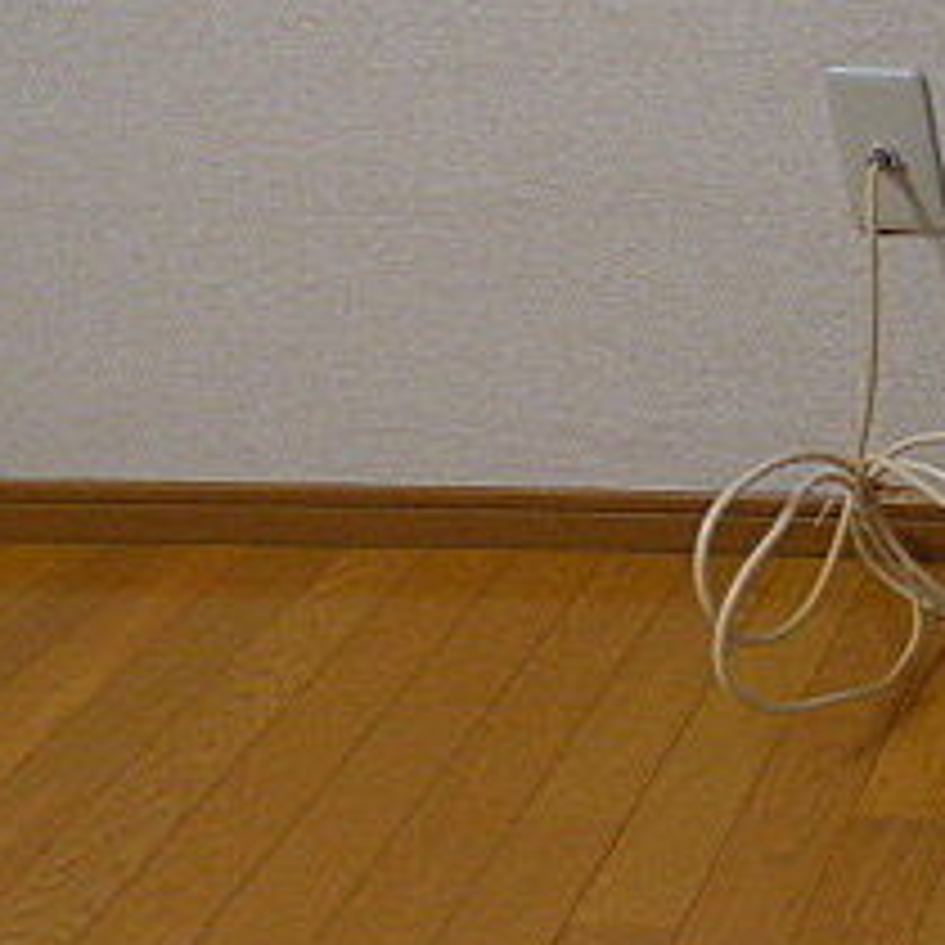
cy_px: 531
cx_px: 1422
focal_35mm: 54
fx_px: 1668
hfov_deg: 24.5
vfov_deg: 31.6
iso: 200
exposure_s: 1/60
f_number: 2.8
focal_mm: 3.58
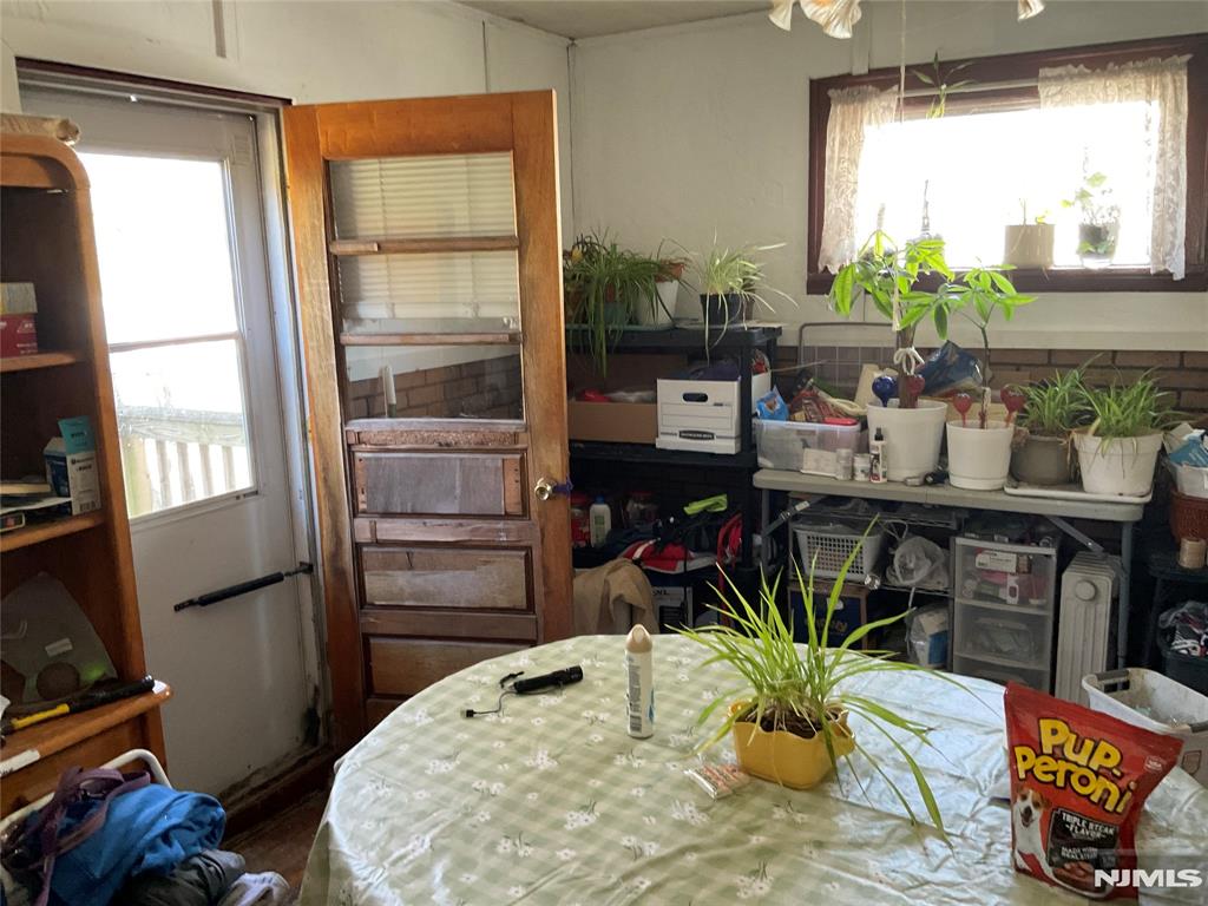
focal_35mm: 29
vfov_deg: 48.2
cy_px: 453
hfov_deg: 61.7
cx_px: 604
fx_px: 1012
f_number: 1.8
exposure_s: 1/60
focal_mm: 3
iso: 160
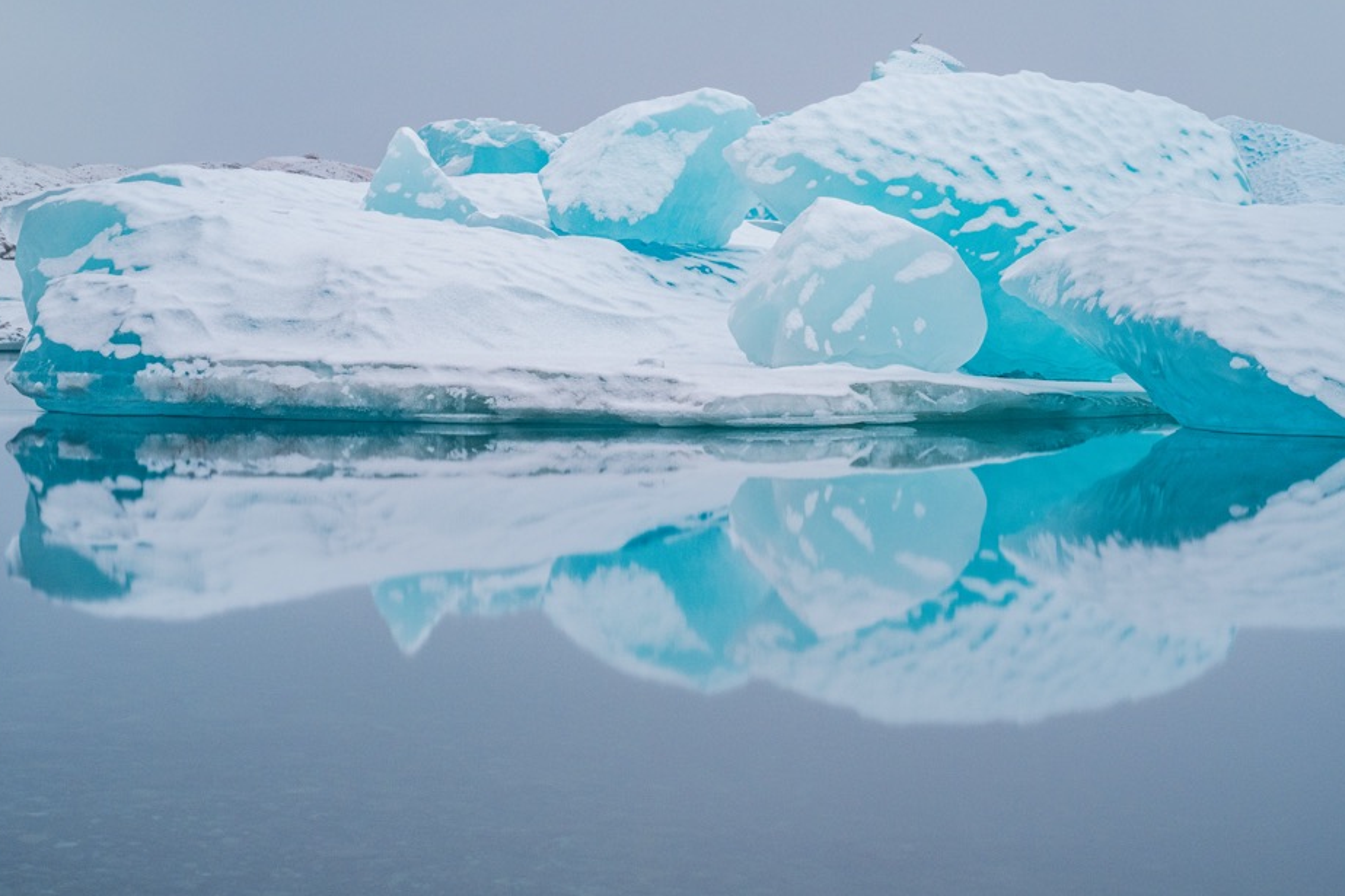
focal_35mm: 91
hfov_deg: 22.4
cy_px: 441
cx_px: 643
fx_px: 3399
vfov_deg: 15.0
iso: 500
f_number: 16
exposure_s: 20
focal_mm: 70
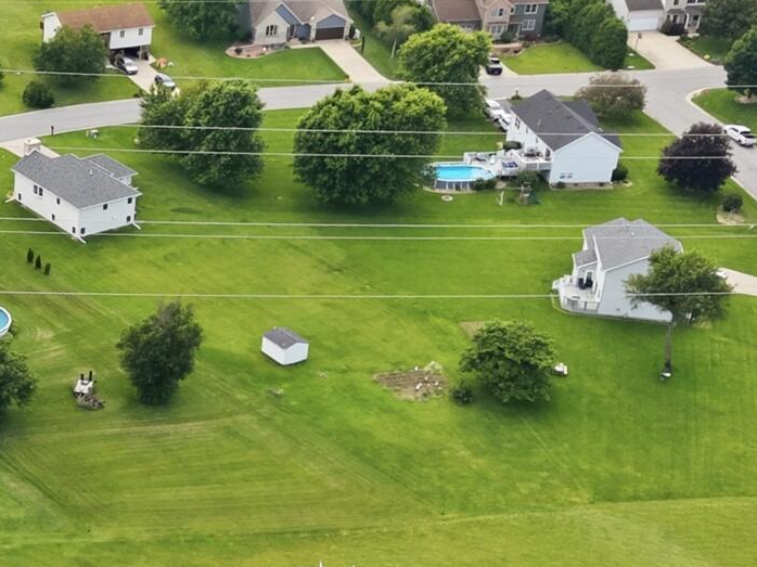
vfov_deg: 17.1
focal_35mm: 86
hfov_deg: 21.4
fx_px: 1880
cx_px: -104
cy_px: 337
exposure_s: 1/2500
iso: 350
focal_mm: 8.7
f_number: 1.8
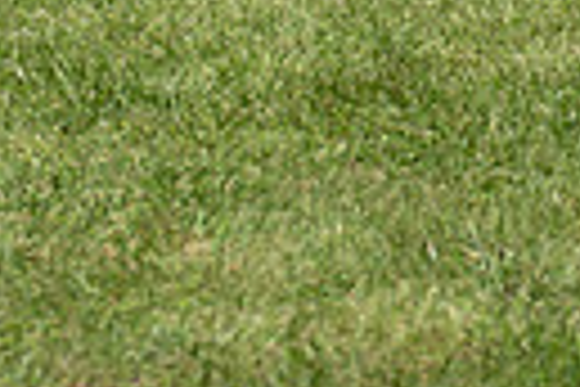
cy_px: -335
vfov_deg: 4.3
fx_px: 5075
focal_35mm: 315
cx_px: 616
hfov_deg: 6.5
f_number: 4
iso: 100
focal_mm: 70
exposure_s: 1/1000
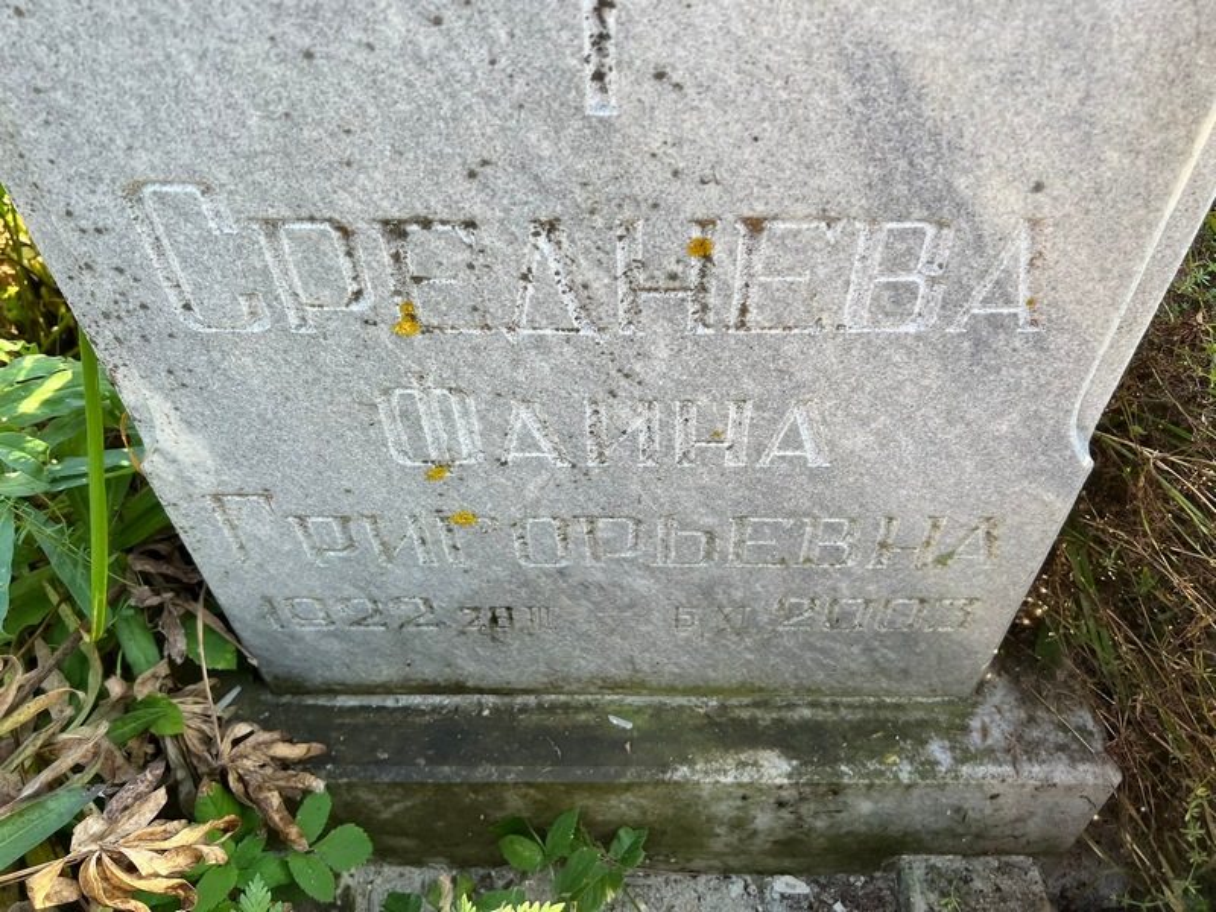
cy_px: 456
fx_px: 913
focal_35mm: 26
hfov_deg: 67.3
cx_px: 608
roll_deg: +0.4
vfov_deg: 53.1
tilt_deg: -42.1
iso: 50
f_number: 1.5
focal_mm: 5.7
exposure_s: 1/371
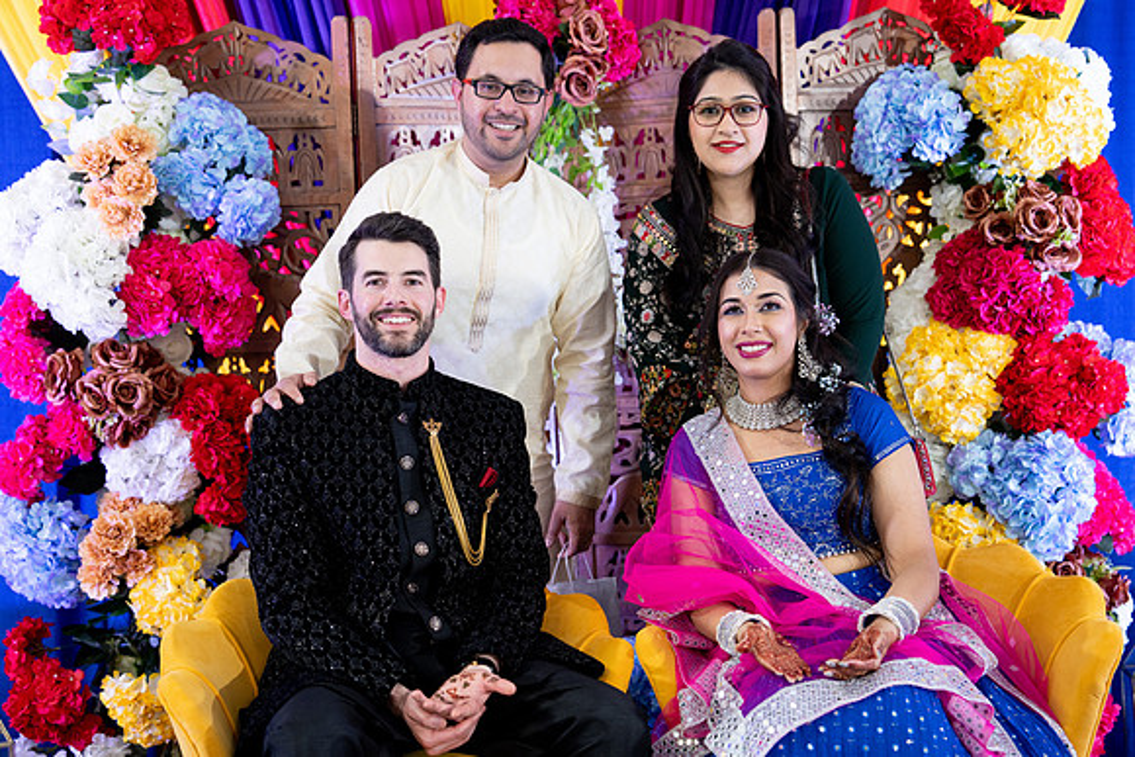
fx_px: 1734
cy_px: 378
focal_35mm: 55
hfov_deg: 36.2
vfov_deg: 24.6
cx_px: 568
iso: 1250
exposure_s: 1/125
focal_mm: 55
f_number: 2.8
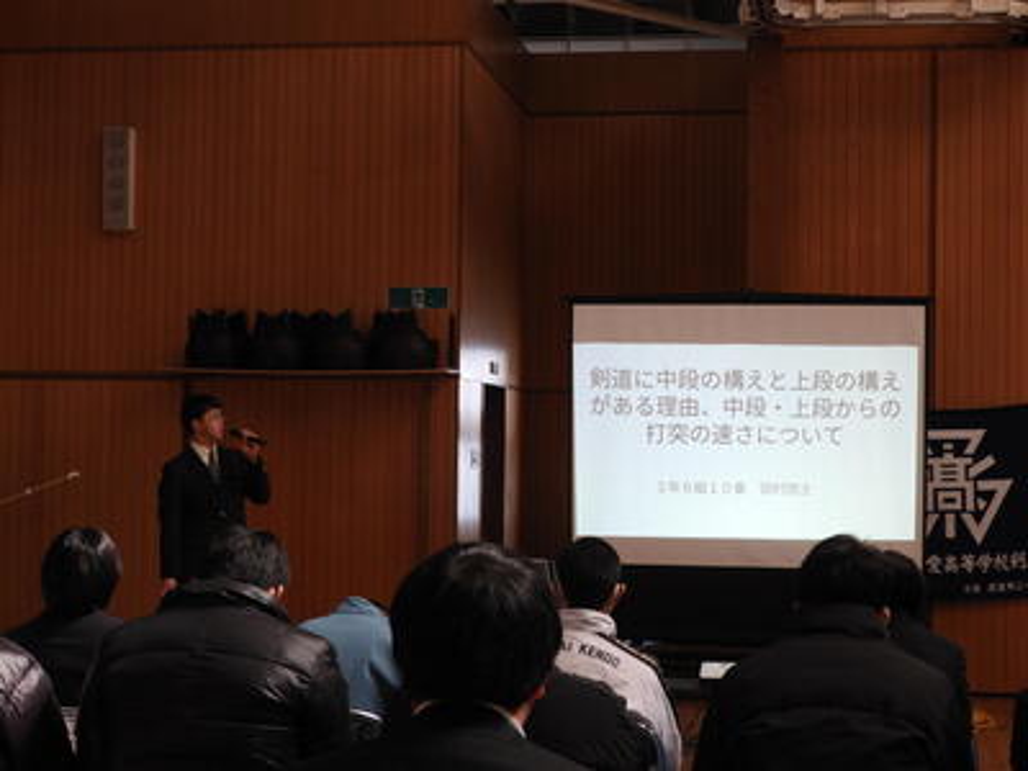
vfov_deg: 21.0
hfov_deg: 27.8
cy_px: 386
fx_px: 2079
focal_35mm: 70
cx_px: 514
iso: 140
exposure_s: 1/30
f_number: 4.5
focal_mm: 12.5
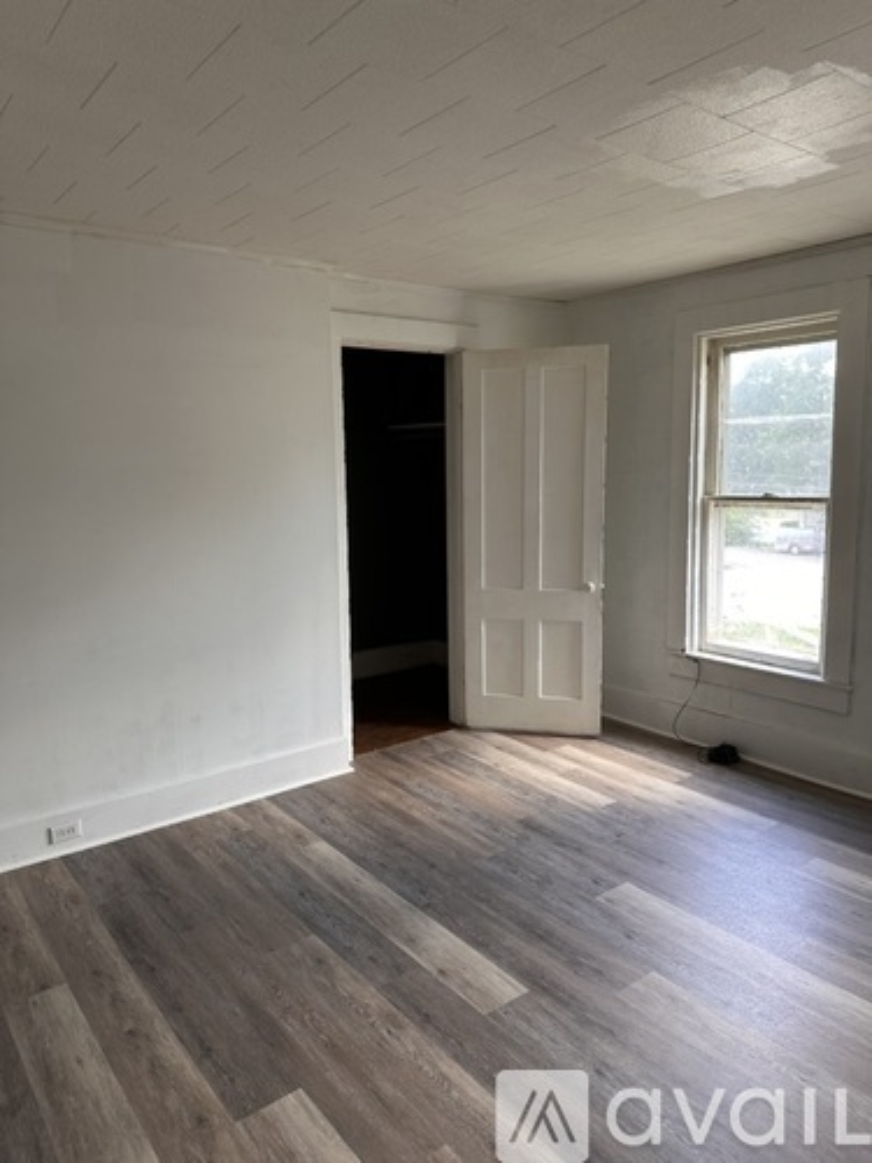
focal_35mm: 24
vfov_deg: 71.6
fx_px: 806
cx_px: 436
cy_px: 582
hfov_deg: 56.8
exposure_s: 1/121
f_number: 1.78
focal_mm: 6.86
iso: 160
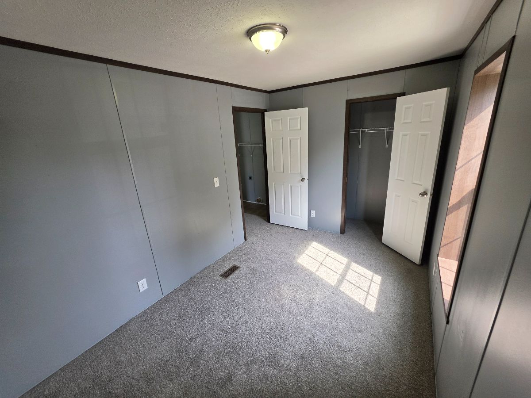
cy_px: 199
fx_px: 199
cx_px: 266
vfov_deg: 89.9
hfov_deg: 106.2
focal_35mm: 13
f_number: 1.9
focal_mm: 2.2
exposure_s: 1/120
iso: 64
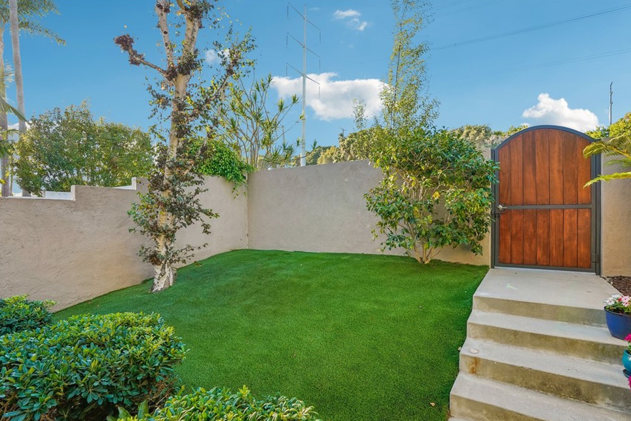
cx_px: 333
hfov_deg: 93.2
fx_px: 298
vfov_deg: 70.4
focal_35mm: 17
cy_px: 222
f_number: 8
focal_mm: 16
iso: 400
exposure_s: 1/50
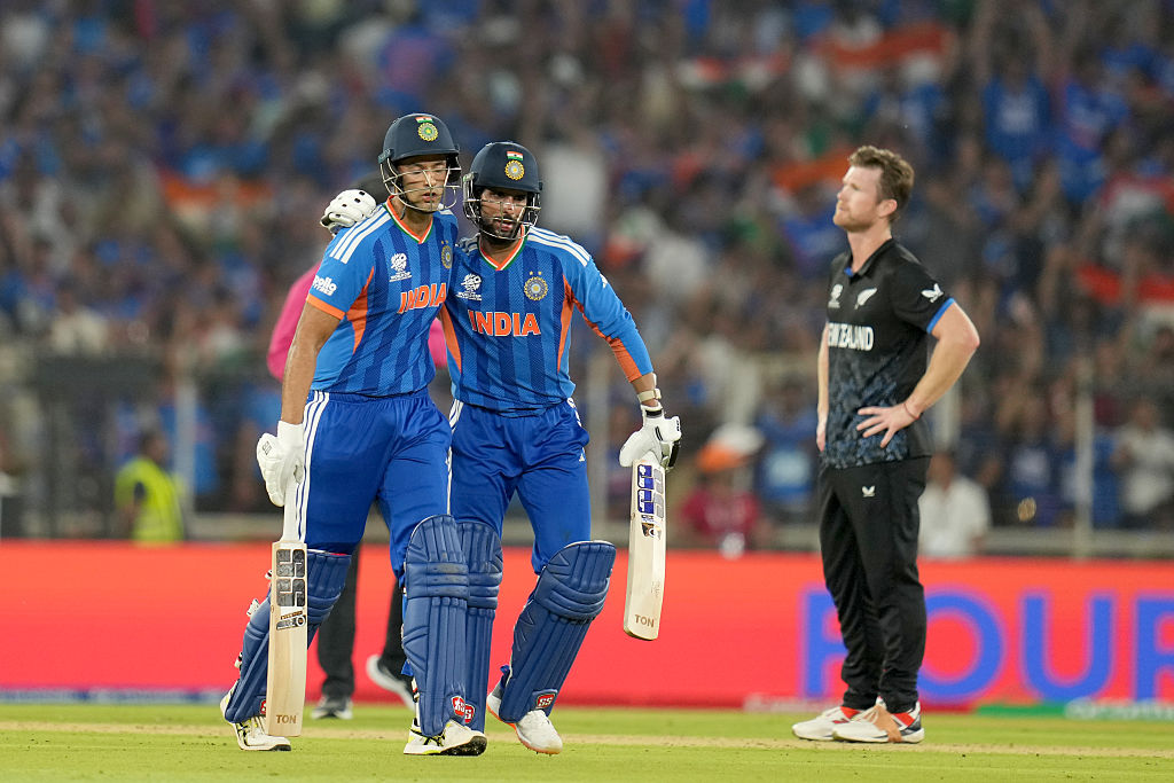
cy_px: 392
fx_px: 13045
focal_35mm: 400
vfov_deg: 3.4
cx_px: 587
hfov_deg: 5.2
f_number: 2.8
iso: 1600
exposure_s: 1/1250
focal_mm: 400
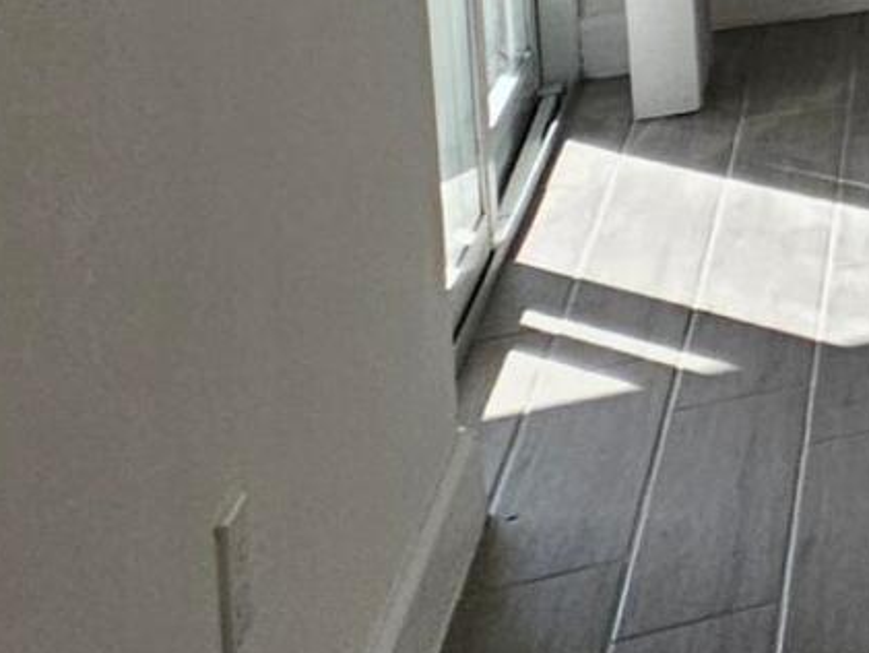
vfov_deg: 14.5
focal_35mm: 89
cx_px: 2566
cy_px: -529
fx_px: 2235
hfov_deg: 11.7
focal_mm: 2.2
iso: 50
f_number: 2.2
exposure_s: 1/174
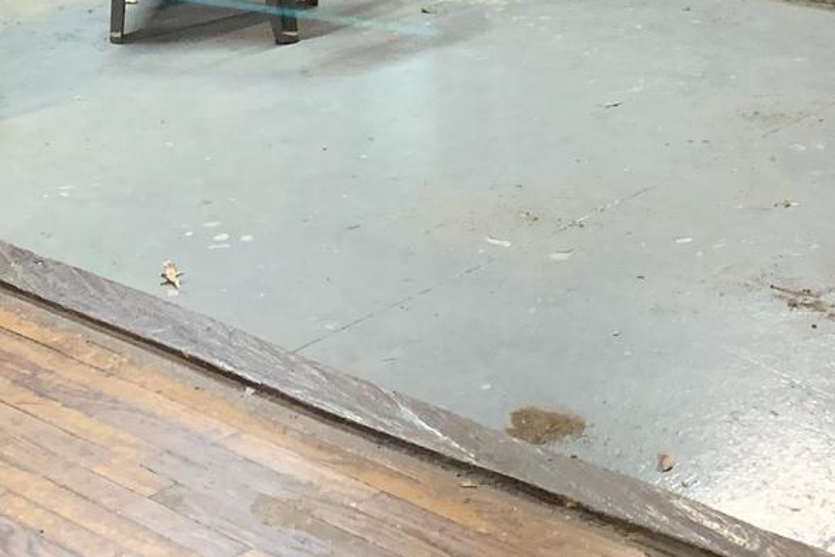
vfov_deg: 13.1
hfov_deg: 21.5
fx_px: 2181
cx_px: 204
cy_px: -449
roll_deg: +1.7
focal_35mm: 94
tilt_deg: -7.1
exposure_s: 1/60
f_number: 1.8
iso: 400
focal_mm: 4.25
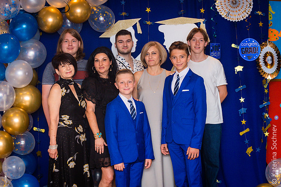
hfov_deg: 28.8
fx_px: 546
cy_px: 94
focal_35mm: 70
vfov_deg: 19.5
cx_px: 140
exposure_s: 1/200
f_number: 8
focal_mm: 70
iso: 2000
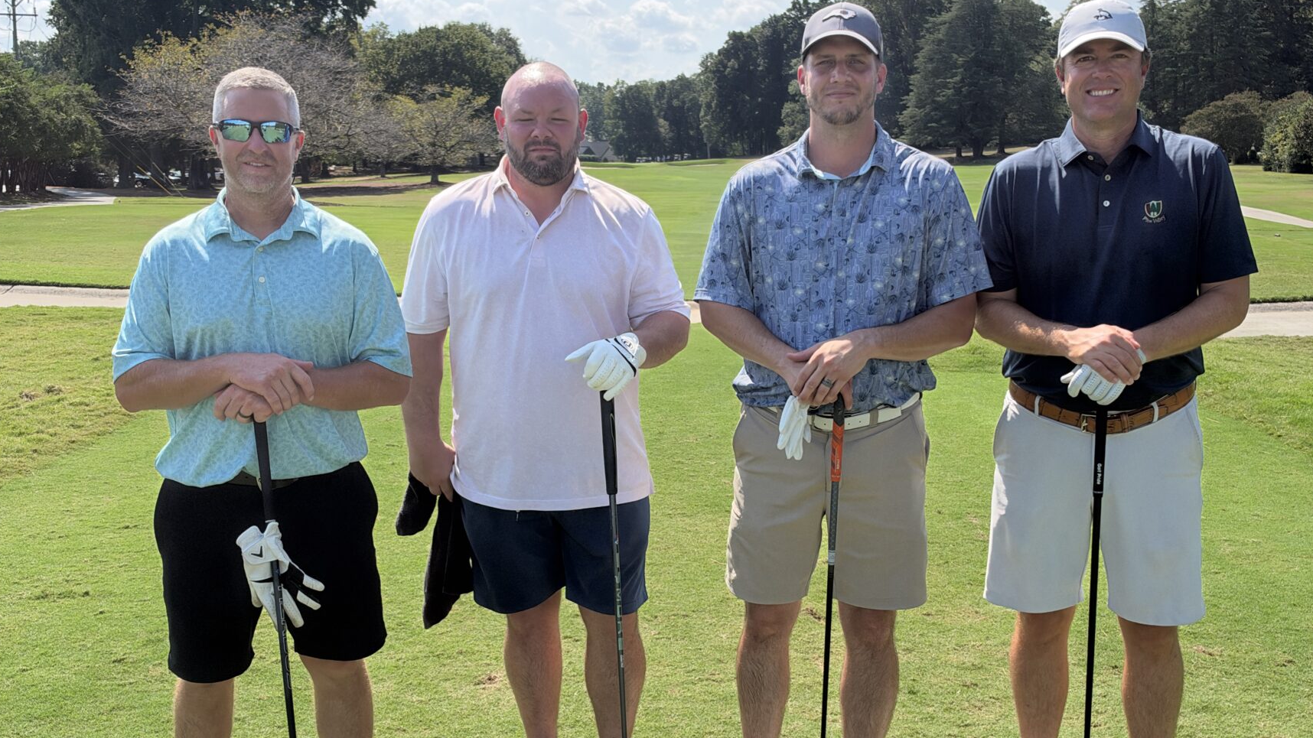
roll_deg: -1.1
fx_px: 1358
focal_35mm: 39
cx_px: 699
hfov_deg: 51.6
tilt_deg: -11.1
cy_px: 421
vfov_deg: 30.4
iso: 64
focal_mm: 6.93
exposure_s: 1/4098
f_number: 1.8
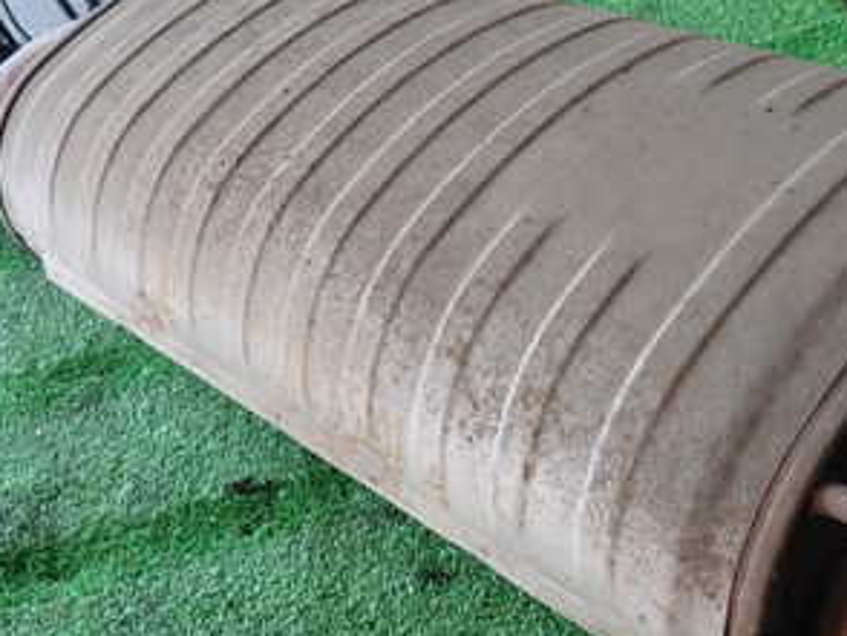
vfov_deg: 28.6
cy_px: 322
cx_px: 576
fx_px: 1249
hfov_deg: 37.0
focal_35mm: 51
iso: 125
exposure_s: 1/60
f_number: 2
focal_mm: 4.5
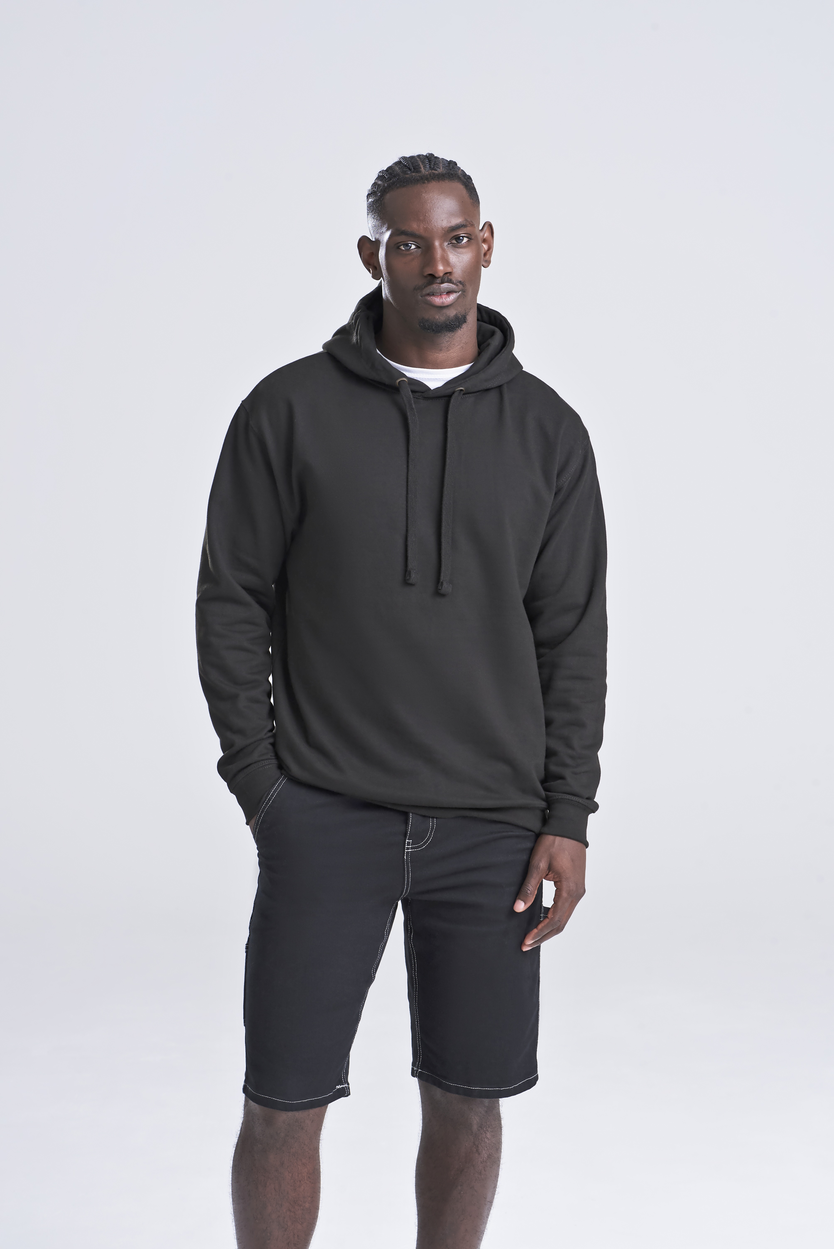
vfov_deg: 20.8
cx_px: 417
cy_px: 624
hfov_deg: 14.0
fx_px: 3402
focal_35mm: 98
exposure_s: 1/160
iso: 400
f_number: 10
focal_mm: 98
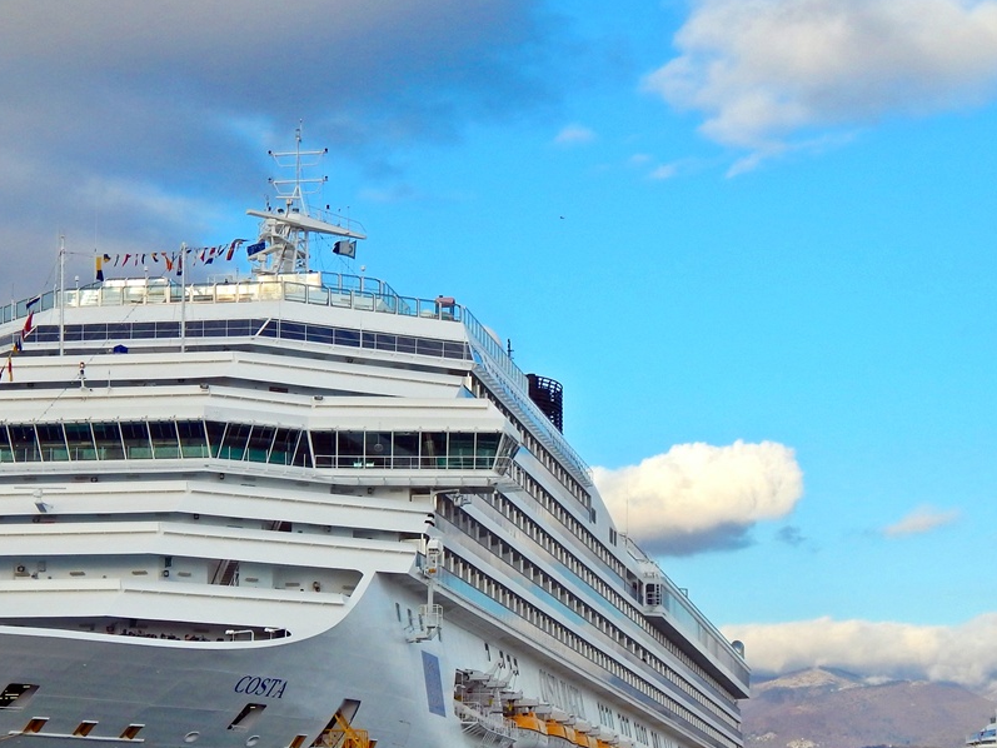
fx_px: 2823
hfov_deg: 20.0
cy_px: 574
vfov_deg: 15.0
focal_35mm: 98
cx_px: 489
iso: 125
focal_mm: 10.9
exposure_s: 1/800
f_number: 4
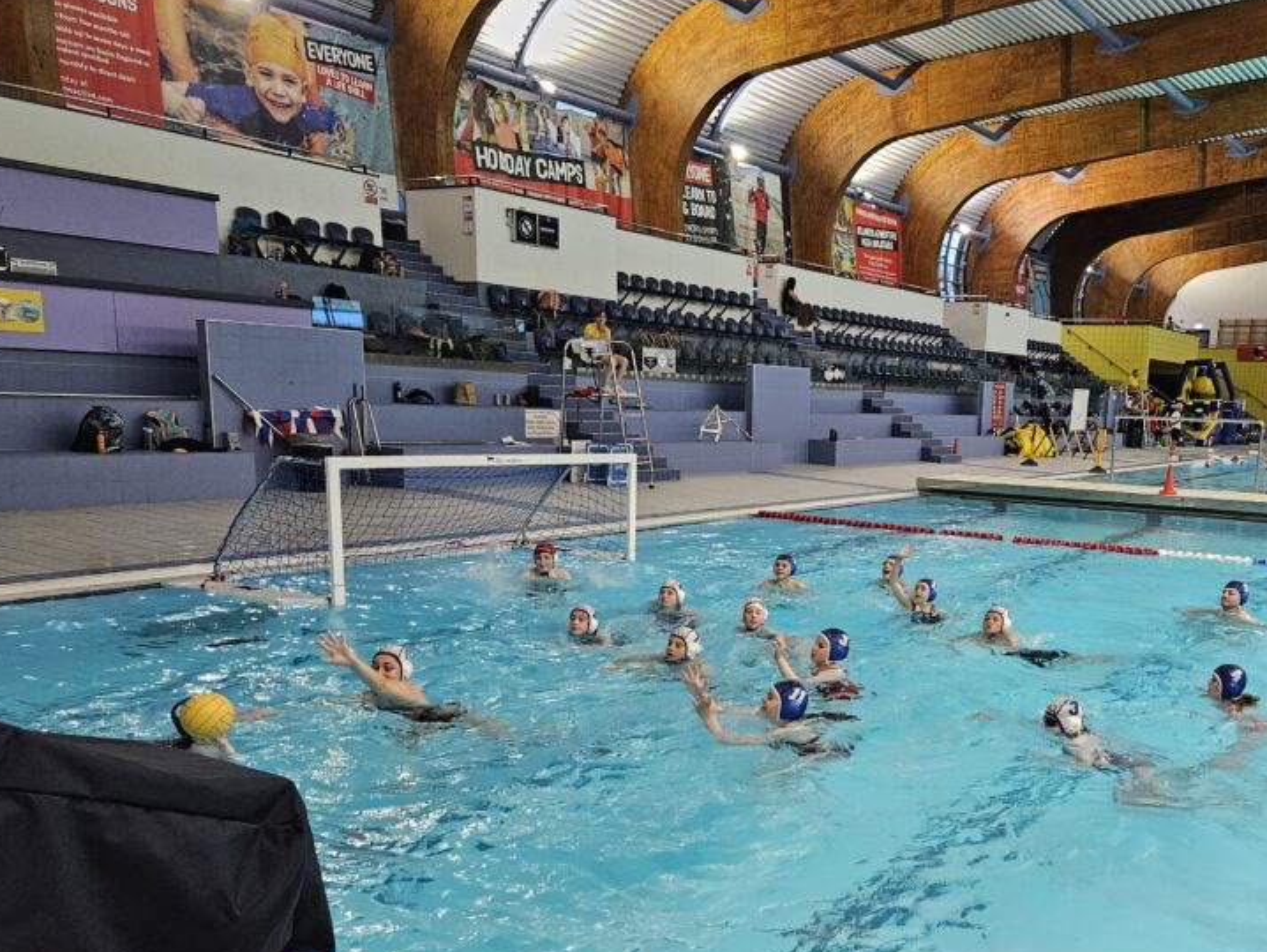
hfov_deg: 54.1
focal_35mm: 33
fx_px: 1208
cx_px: 854
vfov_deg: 42.3
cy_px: 642
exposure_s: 1/100
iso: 500
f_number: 1.8
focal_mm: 5.4
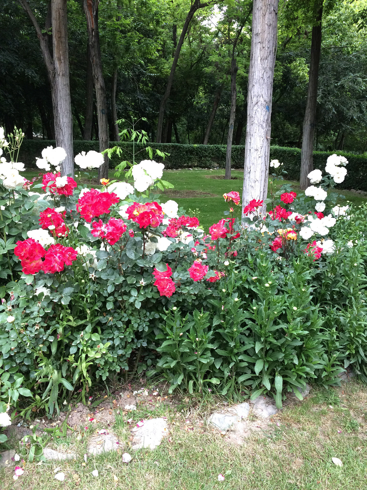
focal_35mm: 29
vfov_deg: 61.7
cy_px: 245
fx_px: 410
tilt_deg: -9.9
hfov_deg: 48.2
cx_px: 184
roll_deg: +0.4
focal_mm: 4.15
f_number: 2.2
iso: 160
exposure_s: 1/500
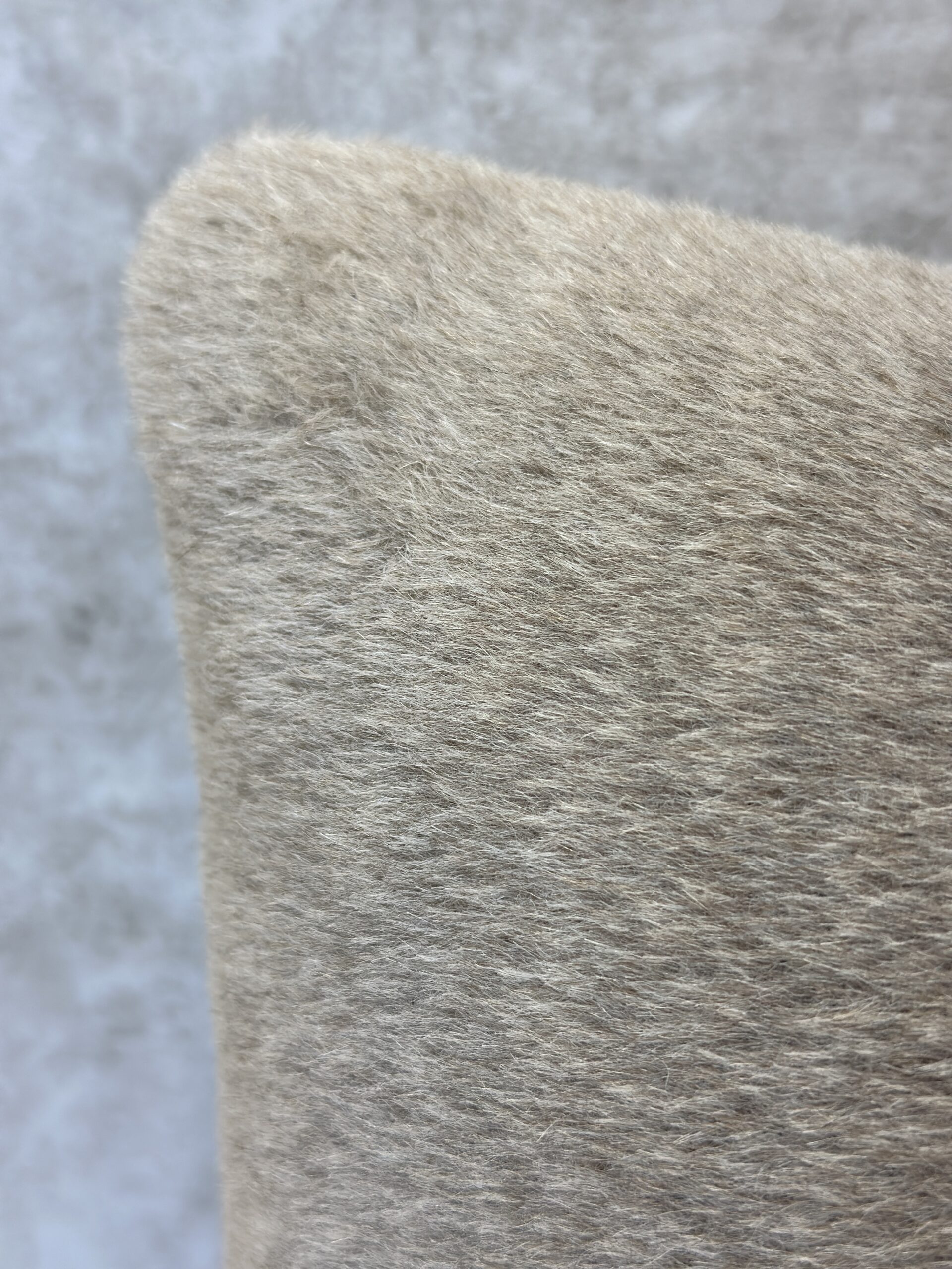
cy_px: 634
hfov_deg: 30.3
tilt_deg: -19.7
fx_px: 1760
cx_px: 476
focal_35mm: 48
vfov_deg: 39.7
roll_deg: +2.4
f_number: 1.78
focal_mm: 6.86
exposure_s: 1/120
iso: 100
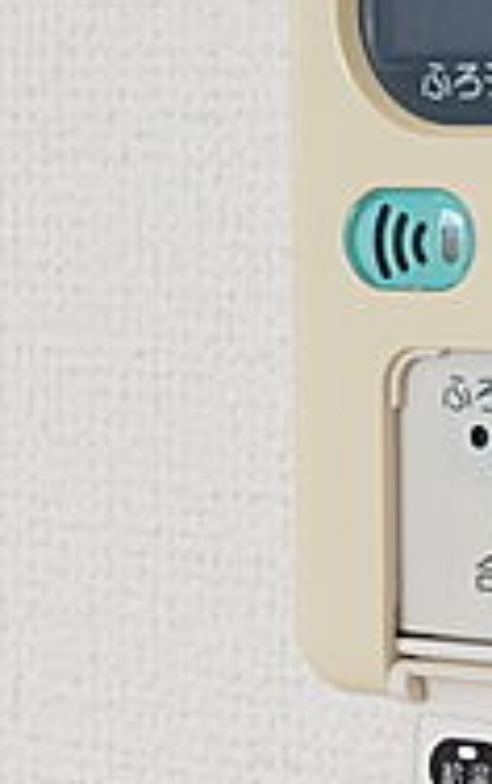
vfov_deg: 25.4
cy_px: 284
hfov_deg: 15.0
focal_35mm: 81
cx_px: 725
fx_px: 1732
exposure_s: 1/60
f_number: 1.8
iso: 64
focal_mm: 5.23
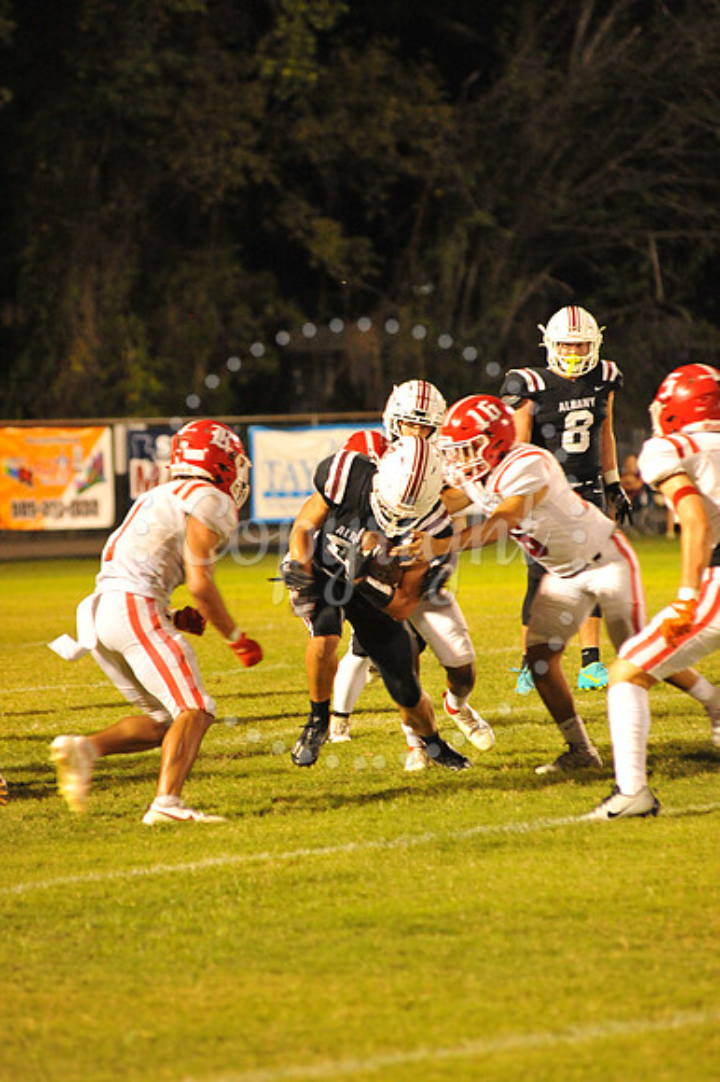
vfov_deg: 10.3
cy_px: 541
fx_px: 6007
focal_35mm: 200
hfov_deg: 6.9
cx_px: 360
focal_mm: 200
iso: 5000
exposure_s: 1/160
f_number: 5
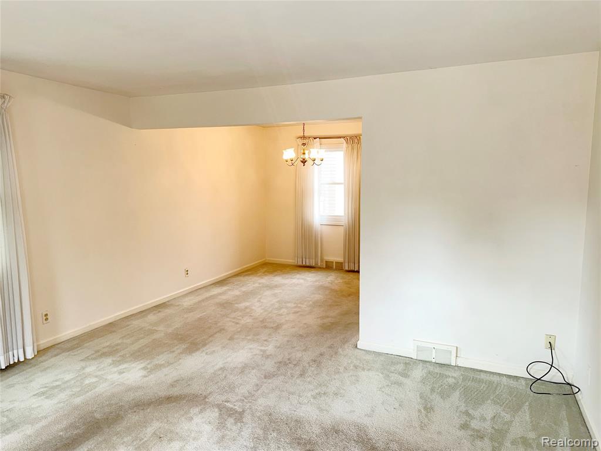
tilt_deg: -6.0
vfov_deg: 56.8
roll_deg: +0.2
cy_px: 226
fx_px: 417
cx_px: 300
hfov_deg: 71.6
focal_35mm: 24
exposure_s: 1/33
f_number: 1.78
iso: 64
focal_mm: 6.86
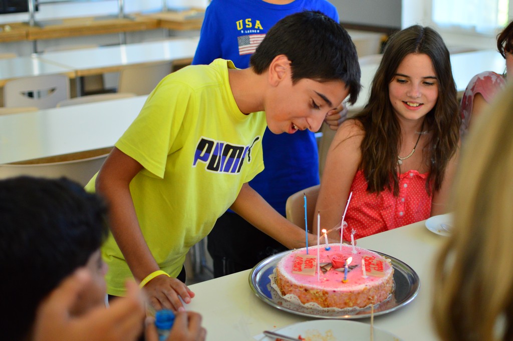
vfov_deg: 25.7
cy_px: 170
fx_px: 748
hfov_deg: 37.9
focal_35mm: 52
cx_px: 256
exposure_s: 1/320
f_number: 1.8
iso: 900
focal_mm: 35
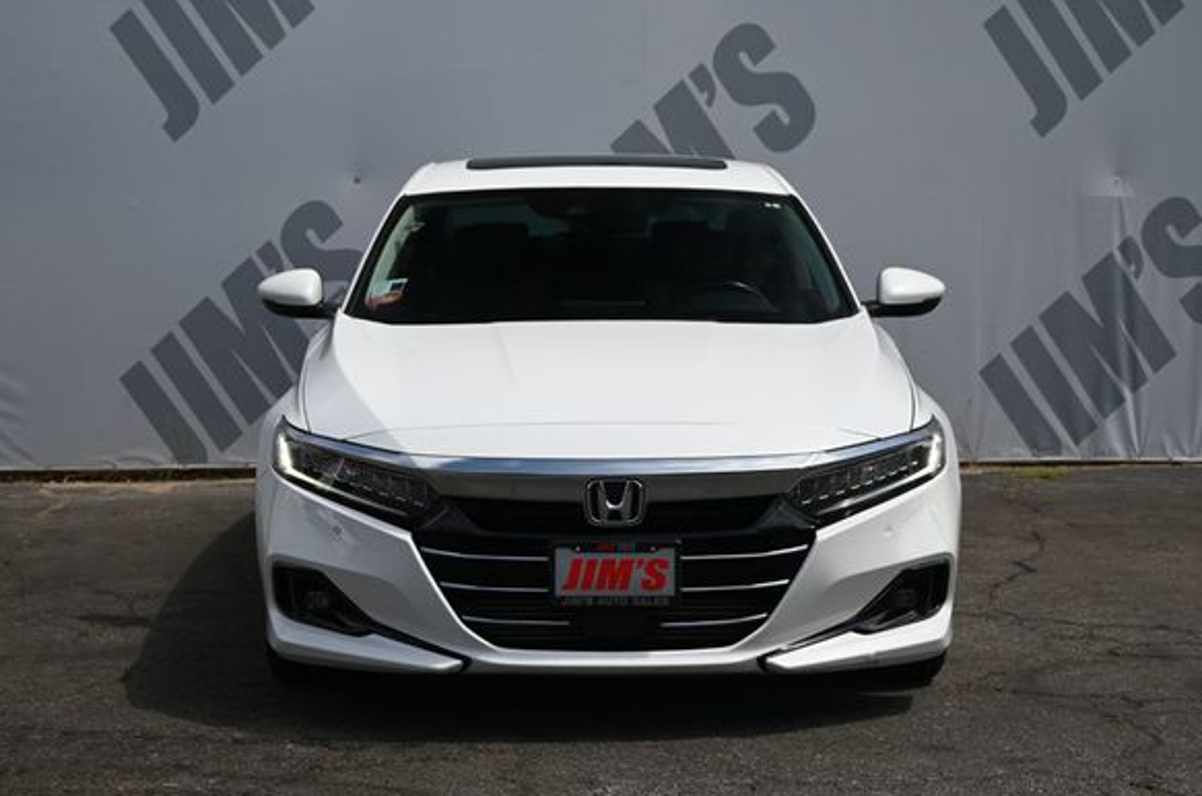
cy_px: 386
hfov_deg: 29.9
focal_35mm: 68
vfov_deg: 20.1
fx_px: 2250
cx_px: 608
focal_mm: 41
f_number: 6.3
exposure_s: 1/320
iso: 100
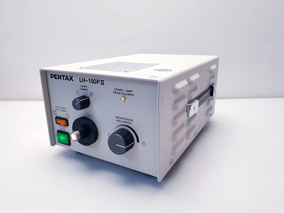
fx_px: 213
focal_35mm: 26
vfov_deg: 53.1
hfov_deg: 67.3
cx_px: 142
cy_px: 106
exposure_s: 1/50
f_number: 2.4
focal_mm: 4.3
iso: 80
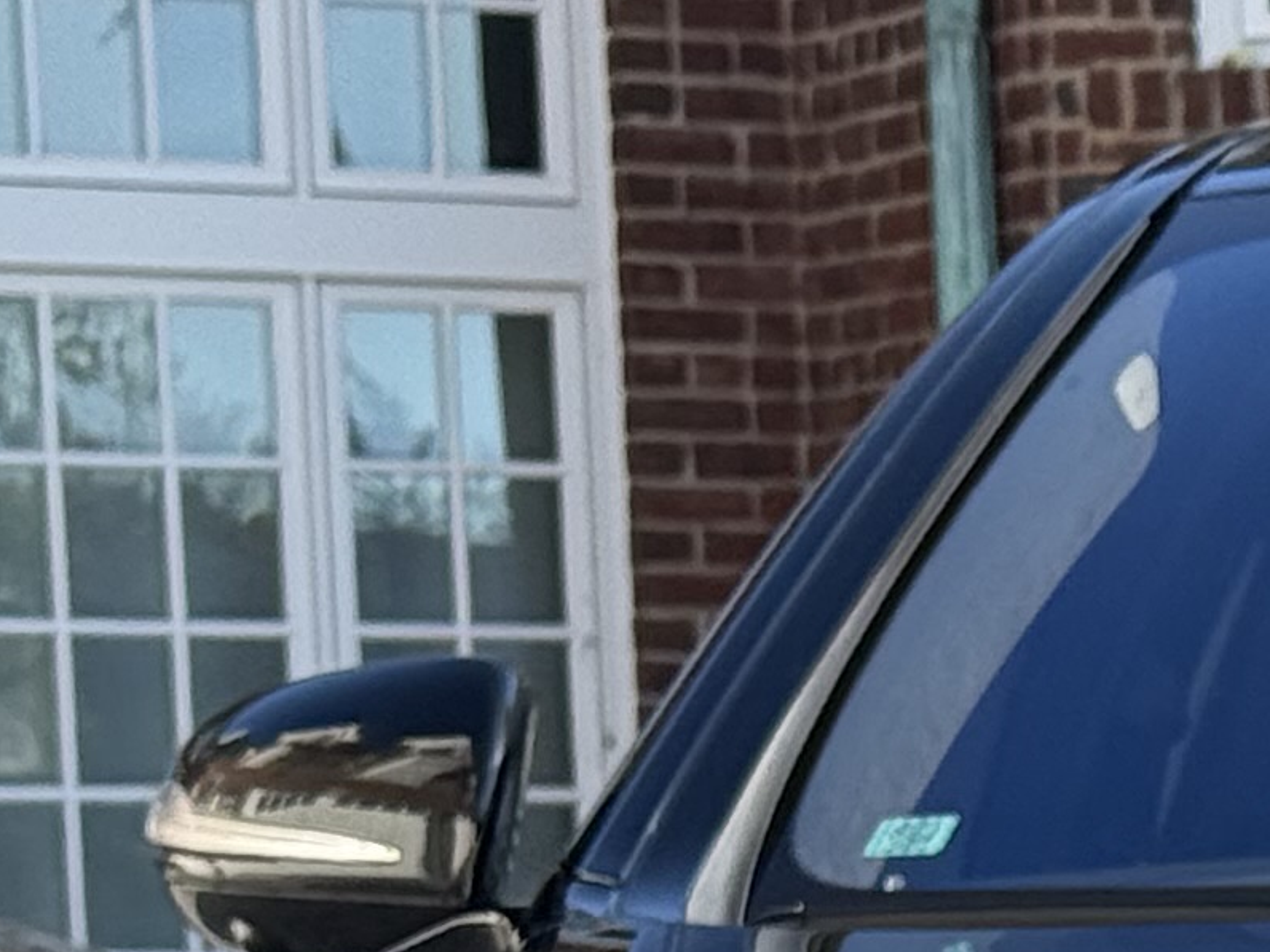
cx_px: 2471
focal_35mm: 243
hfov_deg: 7.8
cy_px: 1950
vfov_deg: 6.0
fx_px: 8915
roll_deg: -1.0
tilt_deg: -7.7
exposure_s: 1/1456
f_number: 1.78
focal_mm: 6.76
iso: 80
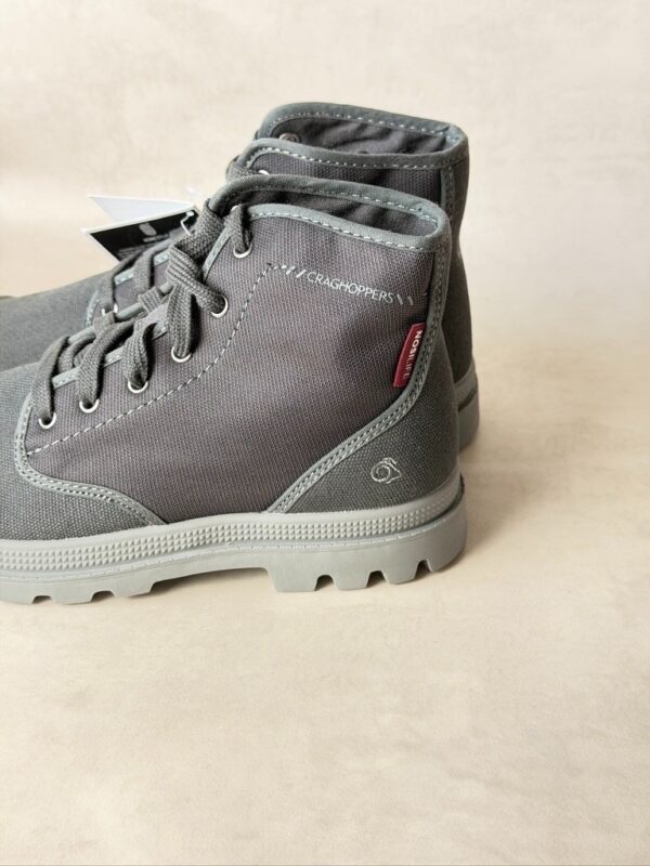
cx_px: 325
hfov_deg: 30.3
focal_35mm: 48
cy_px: 433
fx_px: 1202
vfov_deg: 39.7
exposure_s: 1/60
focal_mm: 6.76
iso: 200
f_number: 1.78
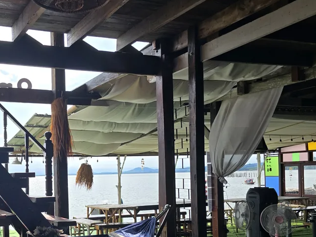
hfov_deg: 41.2
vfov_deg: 32.8
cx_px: 46
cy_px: 184
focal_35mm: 43
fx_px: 392
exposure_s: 1/887
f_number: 1.7
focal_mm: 6.3
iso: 12
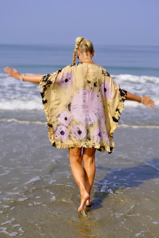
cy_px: 119
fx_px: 298
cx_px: 80
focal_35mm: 45
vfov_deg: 43.6
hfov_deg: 29.9
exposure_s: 1/800
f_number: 5.6
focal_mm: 30
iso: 100
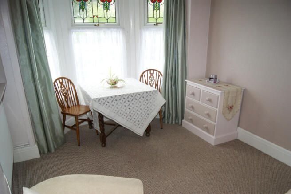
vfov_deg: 47.9
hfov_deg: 67.4
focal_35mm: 27
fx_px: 218
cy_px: 97
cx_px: 146
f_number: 4
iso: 400
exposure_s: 1/160
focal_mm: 18
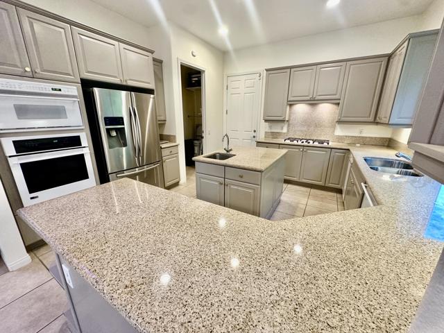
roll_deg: -0.5
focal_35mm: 14
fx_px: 180
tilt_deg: -15.3
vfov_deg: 85.7
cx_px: 222
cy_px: 166
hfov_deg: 102.1
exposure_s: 1/60
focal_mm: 2.22
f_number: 2.2
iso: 320
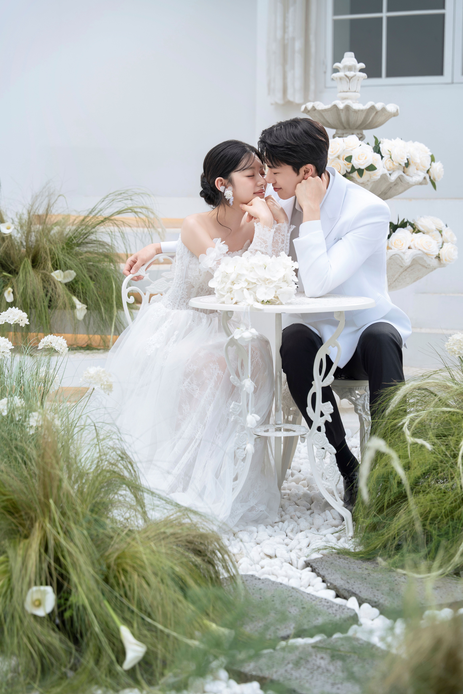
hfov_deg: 19.5
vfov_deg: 28.8
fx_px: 1350
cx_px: 232
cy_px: 347
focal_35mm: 70
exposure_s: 1/320
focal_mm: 70
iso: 100
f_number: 3.5
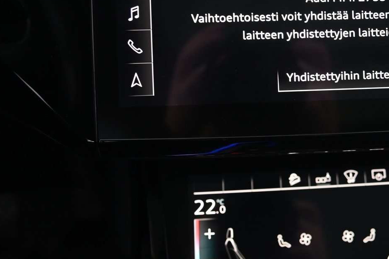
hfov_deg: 36.0
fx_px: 583
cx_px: 297
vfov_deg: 25.0
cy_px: 99
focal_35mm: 54
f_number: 4
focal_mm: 31
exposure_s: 1/13
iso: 2000
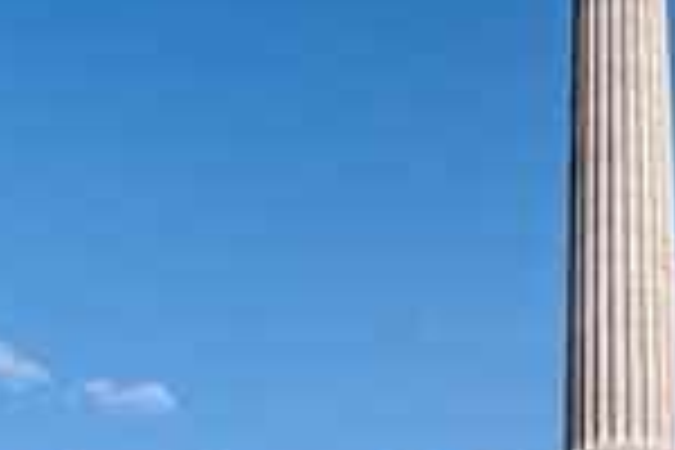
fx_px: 1350
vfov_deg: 18.9
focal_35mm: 72
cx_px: 616
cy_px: 238
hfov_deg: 27.0
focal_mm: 16
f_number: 5.6
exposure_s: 1/1400
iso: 320
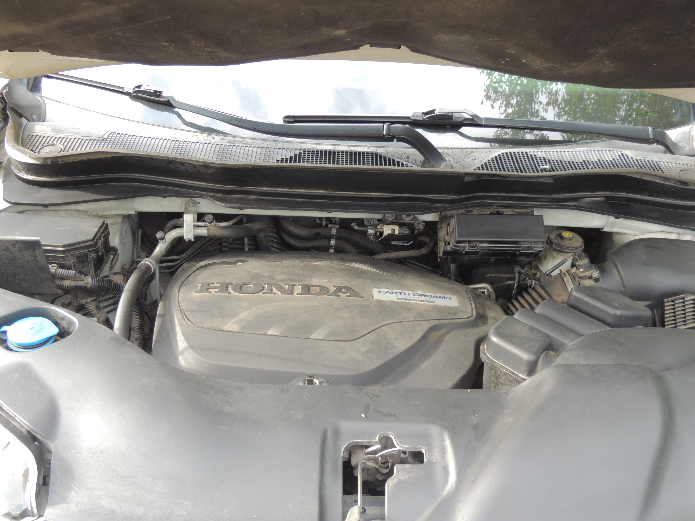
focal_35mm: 35
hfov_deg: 52.6
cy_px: 260
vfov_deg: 40.7
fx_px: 703
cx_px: 348
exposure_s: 1/50
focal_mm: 6.2
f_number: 3.3
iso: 125
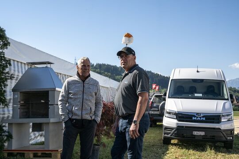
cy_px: 80
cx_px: 120
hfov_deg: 41.9
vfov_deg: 28.6
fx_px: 312
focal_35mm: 47
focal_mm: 47
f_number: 10
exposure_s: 1/1250
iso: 400
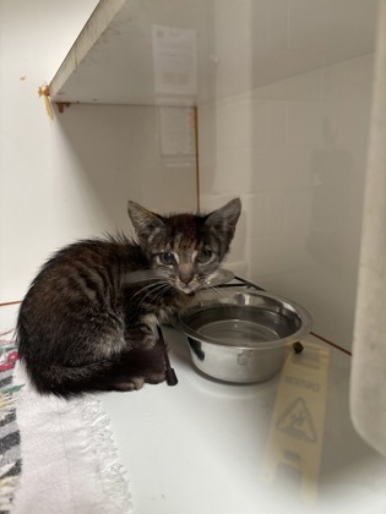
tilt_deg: -11.5
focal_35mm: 26
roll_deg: +0.8
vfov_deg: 67.3
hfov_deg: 53.1
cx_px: 193
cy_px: 257
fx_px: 387
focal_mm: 5.96
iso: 250
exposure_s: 1/60
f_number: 1.6
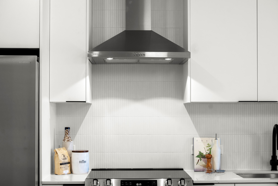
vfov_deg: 22.8
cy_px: 97
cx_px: 140
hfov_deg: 33.6
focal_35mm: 60
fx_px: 460
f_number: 8
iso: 200
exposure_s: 1/8
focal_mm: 37
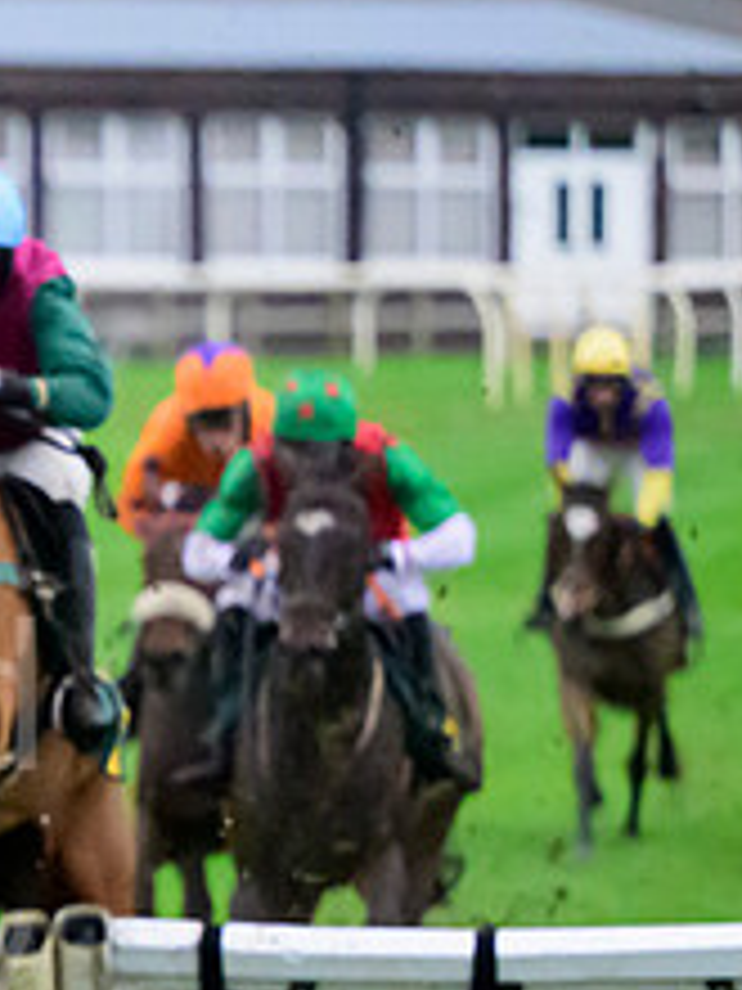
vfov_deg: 3.4
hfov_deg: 2.6
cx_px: -553
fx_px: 16519
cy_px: 738
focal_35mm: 578
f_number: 2.8
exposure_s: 1/1000
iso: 10000
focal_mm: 150
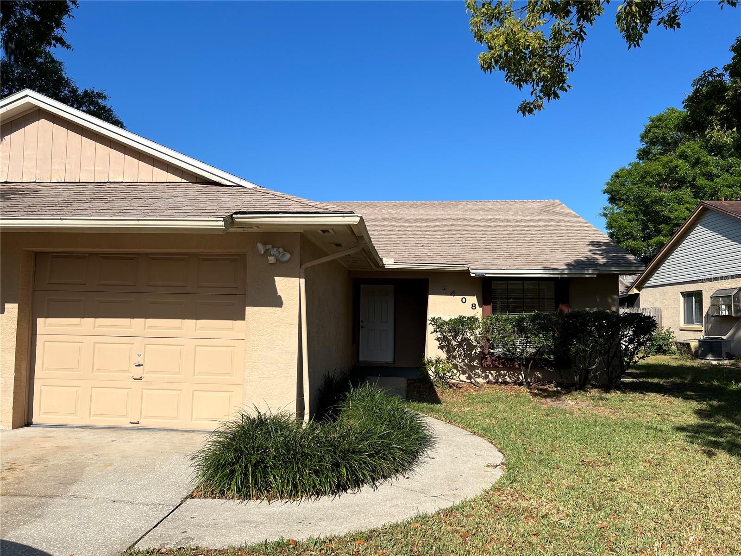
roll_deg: -1.1
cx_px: 370
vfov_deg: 53.1
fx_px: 557
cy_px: 278
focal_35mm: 26
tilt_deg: +3.4
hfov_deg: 67.3
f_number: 1.5
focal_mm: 5.7
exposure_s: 1/5076
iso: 50
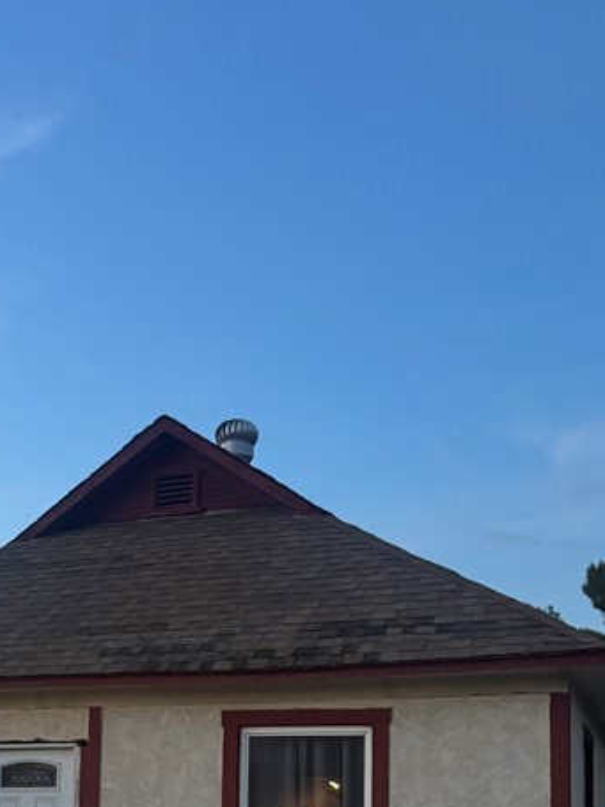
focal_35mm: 54
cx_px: 108
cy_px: 720
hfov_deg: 26.4
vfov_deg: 33.7
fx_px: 1259
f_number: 1.78
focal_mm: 6.76
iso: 640
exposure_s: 1/58
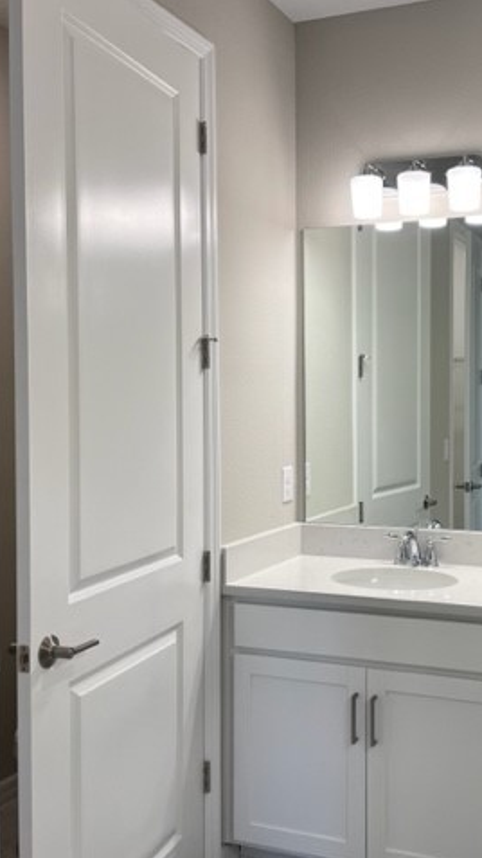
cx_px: 383
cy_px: 430
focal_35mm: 38
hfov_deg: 30.4
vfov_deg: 52.8
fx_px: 864
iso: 64
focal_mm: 4.2
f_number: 1.6
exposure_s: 1/120
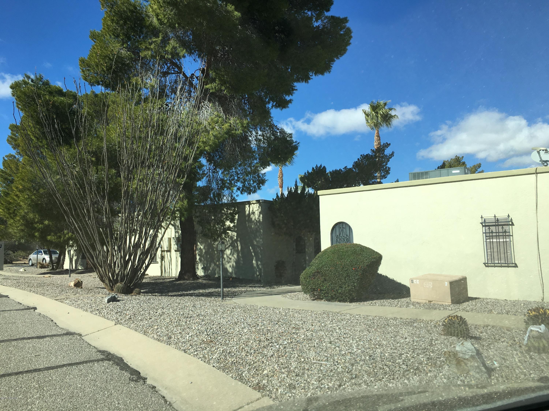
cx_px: 274
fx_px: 460
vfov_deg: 48.2
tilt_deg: +5.0
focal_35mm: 29
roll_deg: +1.4
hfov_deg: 61.7
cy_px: 206
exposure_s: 1/1603
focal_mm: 4.15
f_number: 2.2
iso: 25
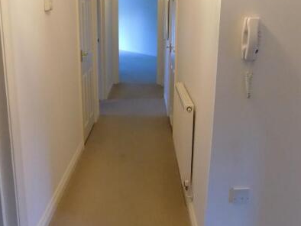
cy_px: 83
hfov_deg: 53.9
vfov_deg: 41.5
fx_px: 296
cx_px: 158
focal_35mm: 34
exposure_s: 1/20
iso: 400
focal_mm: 4
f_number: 3.1
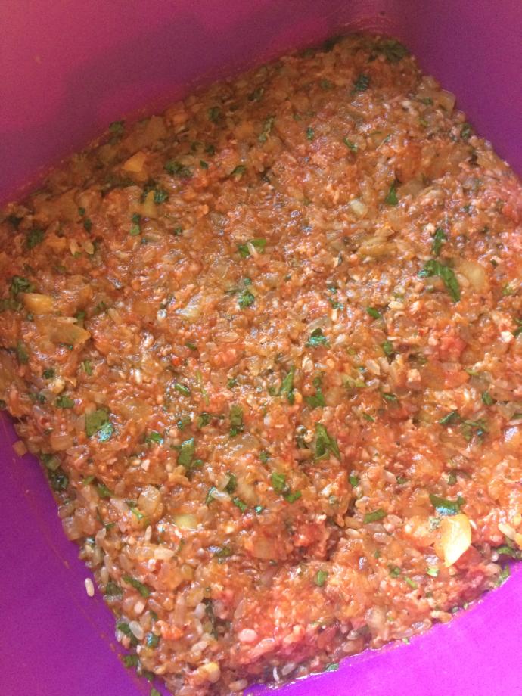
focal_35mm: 29
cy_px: 348
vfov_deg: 61.7
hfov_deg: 48.2
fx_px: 583
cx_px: 261
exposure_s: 1/33
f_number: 2.2
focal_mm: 4.15
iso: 320
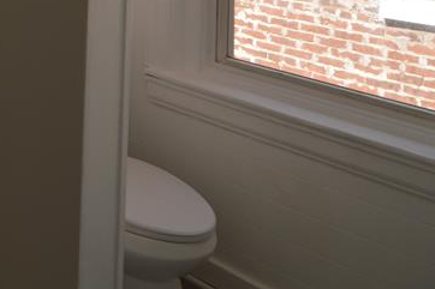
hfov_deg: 37.1
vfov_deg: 24.8
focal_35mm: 45
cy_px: -112
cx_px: -37
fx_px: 543
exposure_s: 1/100
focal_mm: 10
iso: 100
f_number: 4.5
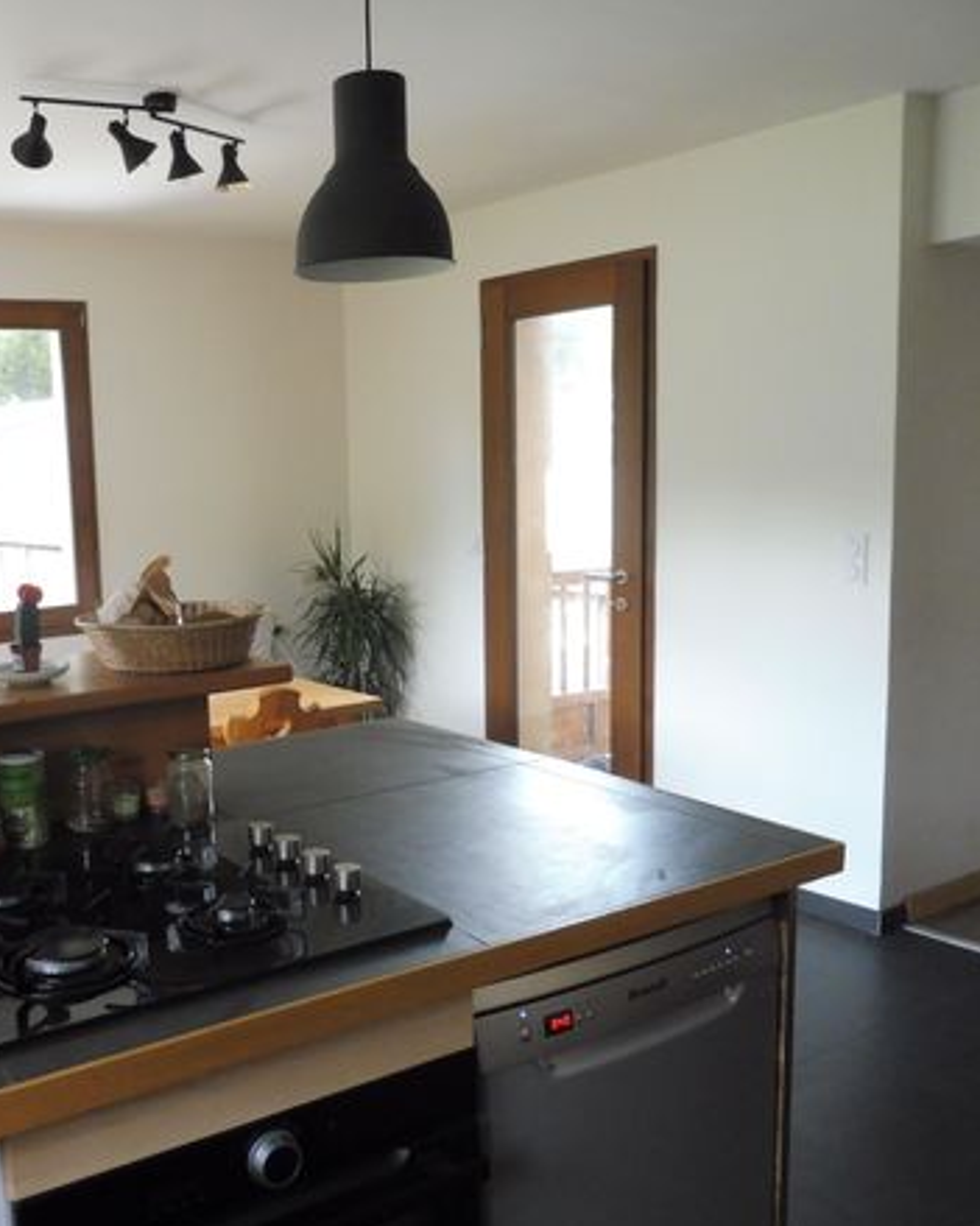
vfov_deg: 55.7
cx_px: 237
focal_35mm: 32
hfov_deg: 44.2
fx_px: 1161
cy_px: 620
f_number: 3.3
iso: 400
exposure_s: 1/60
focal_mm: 4.3
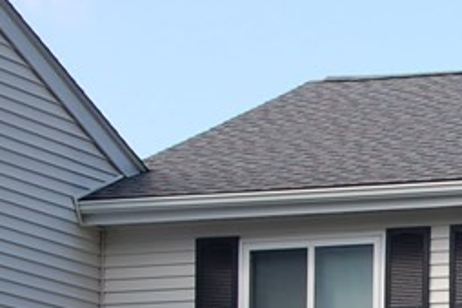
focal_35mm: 230
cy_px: 539
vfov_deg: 5.9
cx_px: 722
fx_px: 2950
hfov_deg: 8.7
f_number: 7.1
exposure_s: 1/200
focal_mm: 38
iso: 200
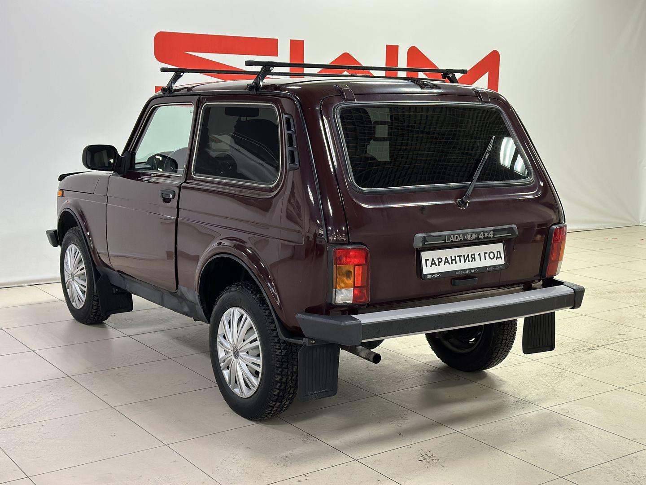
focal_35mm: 48
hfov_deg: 39.7
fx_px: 896
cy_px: 242
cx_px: 323
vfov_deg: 30.3
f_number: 1.78
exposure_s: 1/100
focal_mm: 6.86
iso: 200
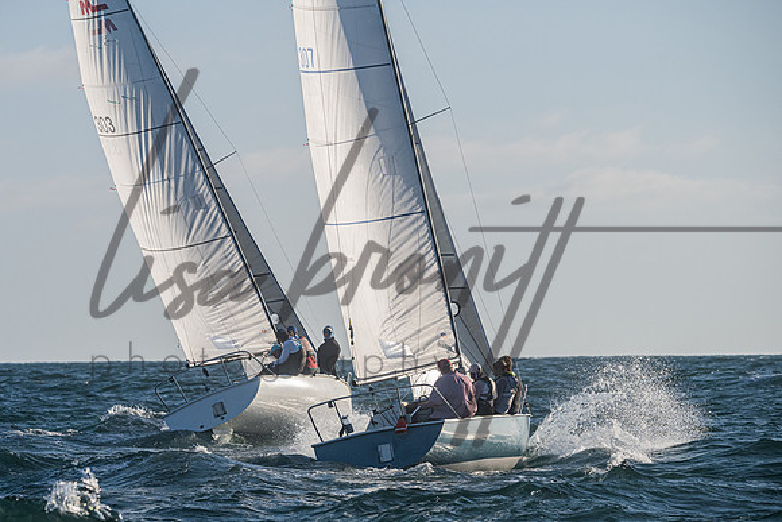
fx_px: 5335
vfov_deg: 5.6
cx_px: 322
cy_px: 274
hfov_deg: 8.4
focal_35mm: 246
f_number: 6.3
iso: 400
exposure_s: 1/3200
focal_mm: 195
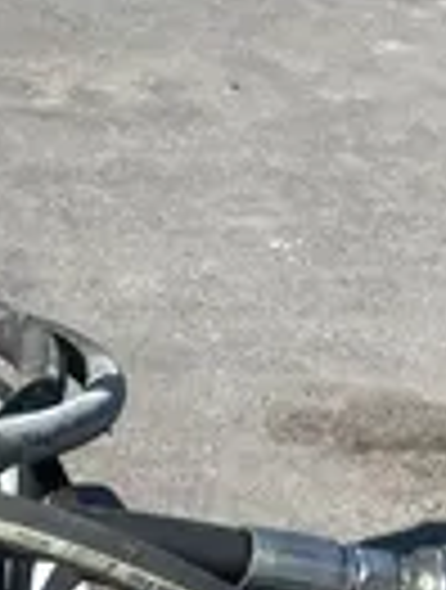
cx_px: -198
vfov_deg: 12.4
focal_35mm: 145
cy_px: 1052
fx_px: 2479
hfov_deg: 10.0
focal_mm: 4.2
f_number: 1.6
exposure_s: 1/3401
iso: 50
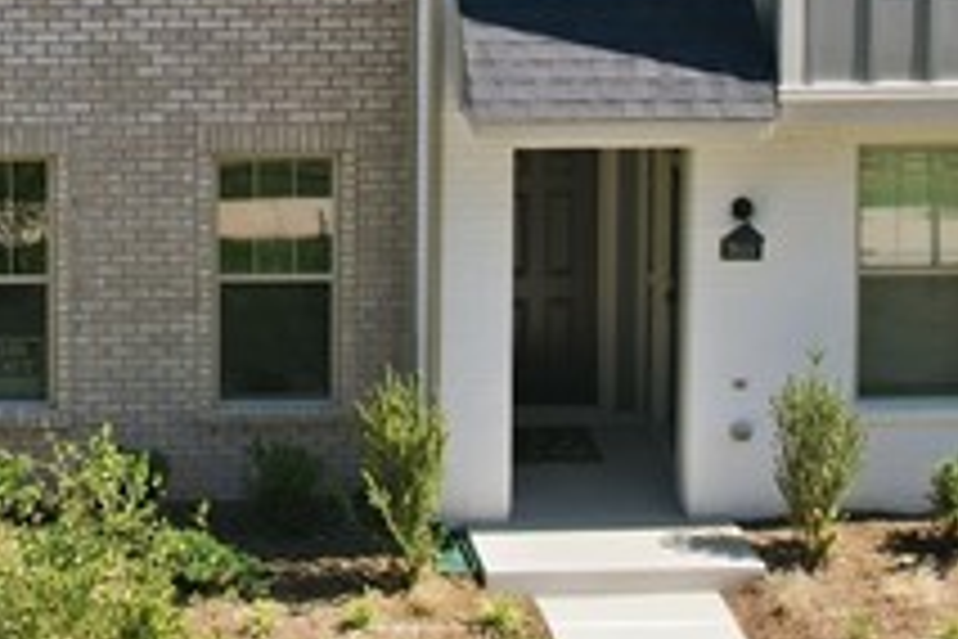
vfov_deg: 11.3
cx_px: -117
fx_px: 2980
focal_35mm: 112
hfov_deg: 17.6
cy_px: -522
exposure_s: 1/2000
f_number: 2.8
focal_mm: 8.4
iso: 130
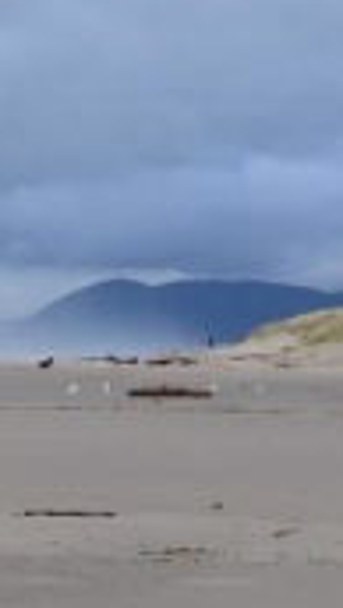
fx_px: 2227
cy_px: 534
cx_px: -187
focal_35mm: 138
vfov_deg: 15.4
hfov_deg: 8.6
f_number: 7.1
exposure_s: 1/320
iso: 320
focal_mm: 42
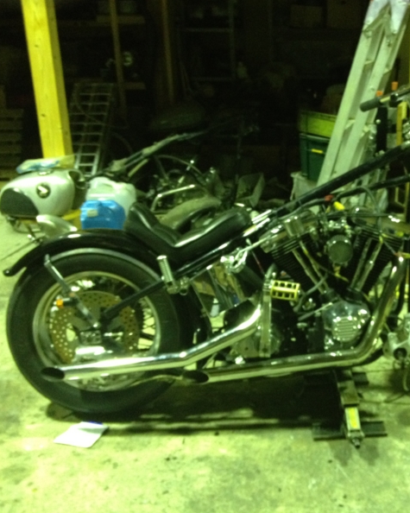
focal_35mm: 46
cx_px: 320
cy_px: 257
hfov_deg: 32.0
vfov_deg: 40.3
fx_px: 698
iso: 320
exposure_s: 1/20
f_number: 2.4
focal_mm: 4.28
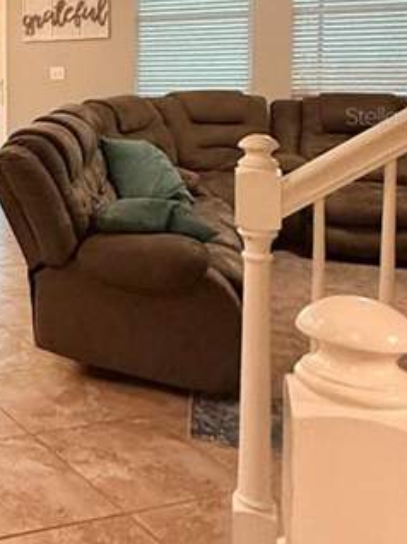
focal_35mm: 47
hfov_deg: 23.5
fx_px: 738
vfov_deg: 39.0
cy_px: 115
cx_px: -231
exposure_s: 1/120
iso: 500
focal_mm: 2.22
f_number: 2.2
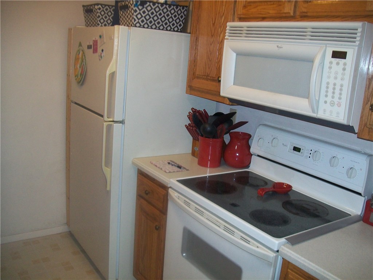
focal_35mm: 34
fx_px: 366
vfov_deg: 41.8
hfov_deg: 54.0
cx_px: 186
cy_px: 140
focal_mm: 6.1
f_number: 2.7
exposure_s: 1/60
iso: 160
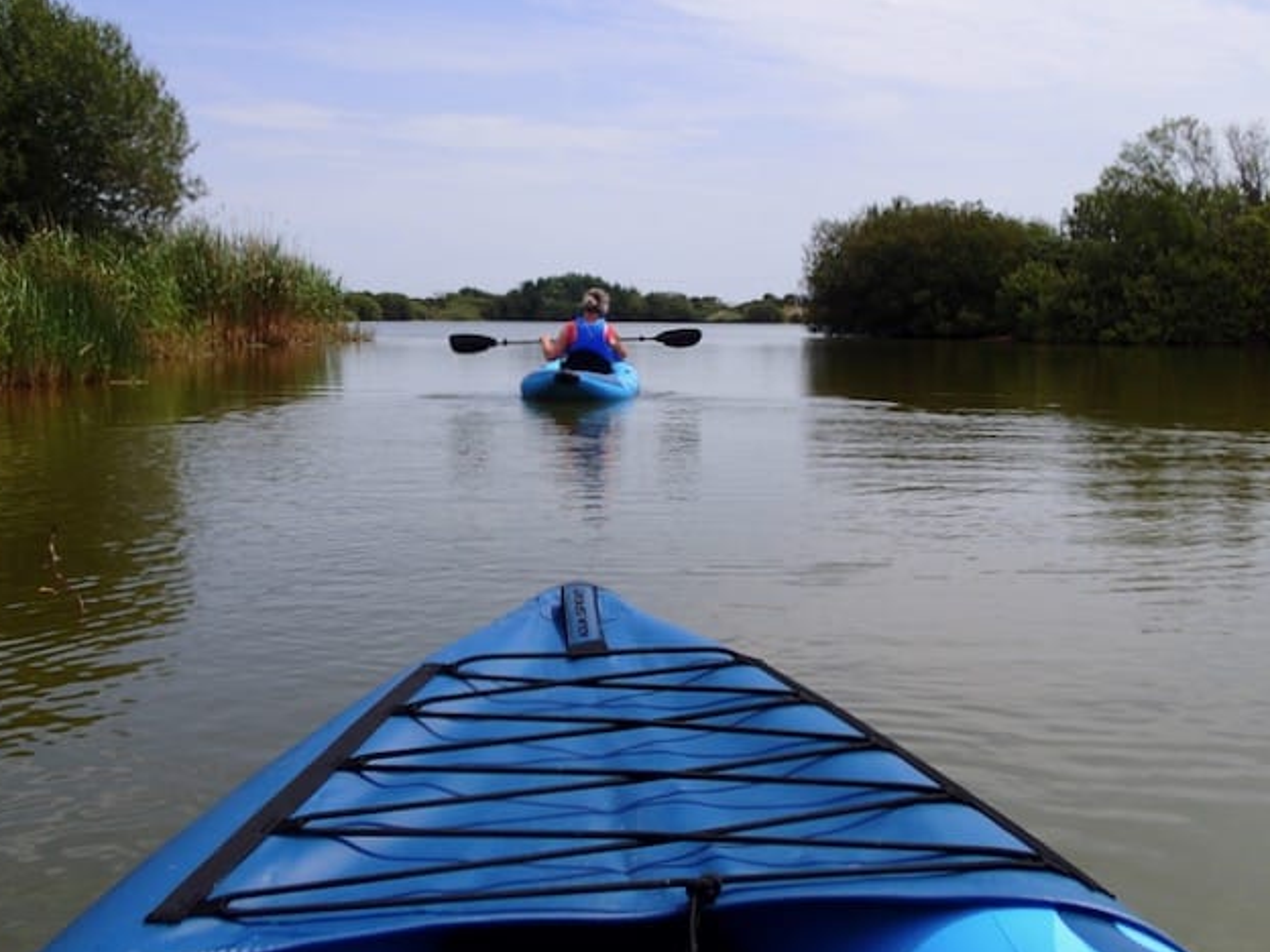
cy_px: 472
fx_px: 1431
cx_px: 621
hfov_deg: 47.9
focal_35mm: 39
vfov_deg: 36.8
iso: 100
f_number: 10
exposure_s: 1/200
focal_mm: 6.86
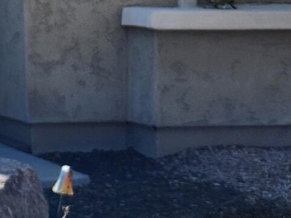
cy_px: -104
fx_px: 1202
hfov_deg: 11.6
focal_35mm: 143
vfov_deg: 10.1
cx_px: -387
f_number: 1.8
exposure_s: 1/1667
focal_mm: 5.4
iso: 20
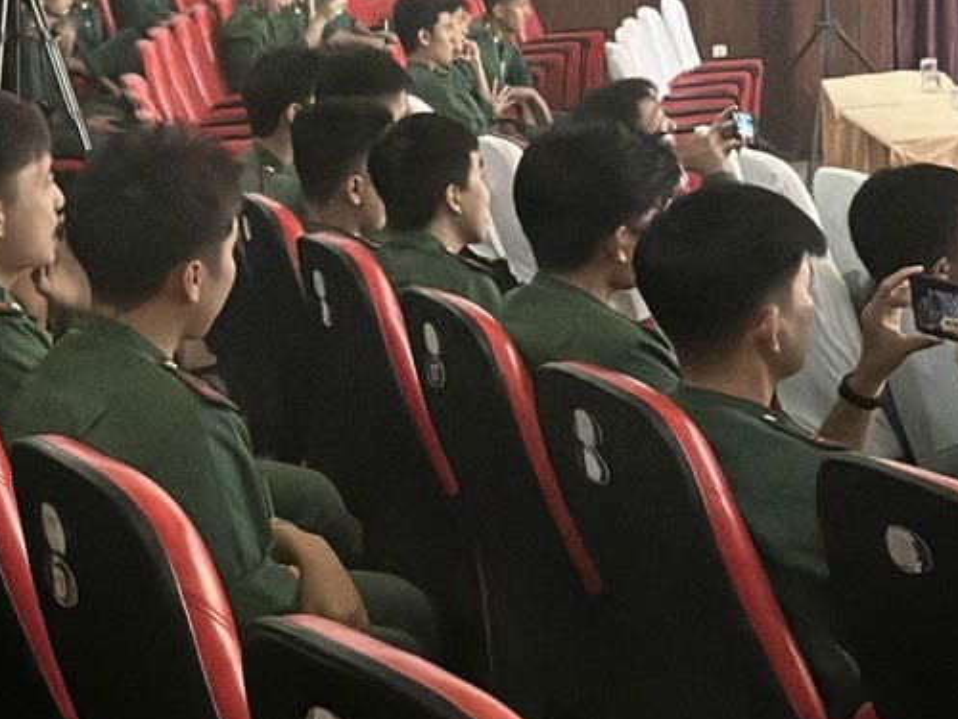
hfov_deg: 20.0
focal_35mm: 96
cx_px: 86
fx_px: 2657
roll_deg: +5.2
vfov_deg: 15.4
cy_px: 378
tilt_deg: -9.7
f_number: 1.78
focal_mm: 6.86
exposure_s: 1/15
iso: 5000
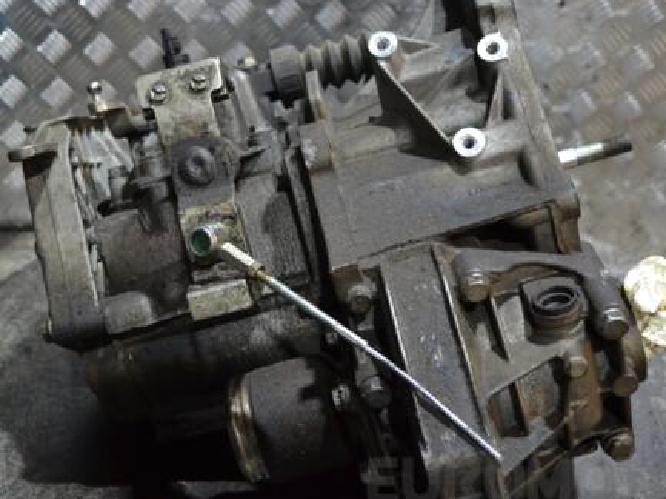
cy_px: 276
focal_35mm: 48
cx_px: 338
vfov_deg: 30.2
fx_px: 923
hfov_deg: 39.7
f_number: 4
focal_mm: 24
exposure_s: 1/30
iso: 1800
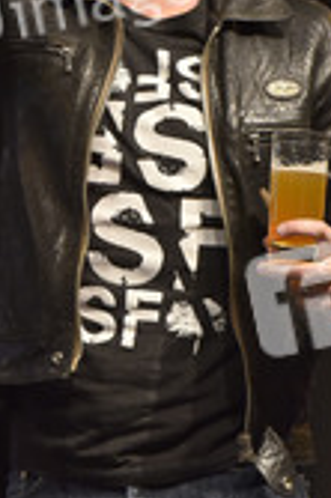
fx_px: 6606
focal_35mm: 478
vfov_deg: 4.3
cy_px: 137
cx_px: 128
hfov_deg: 2.9
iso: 2000
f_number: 5
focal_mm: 200
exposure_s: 1/160
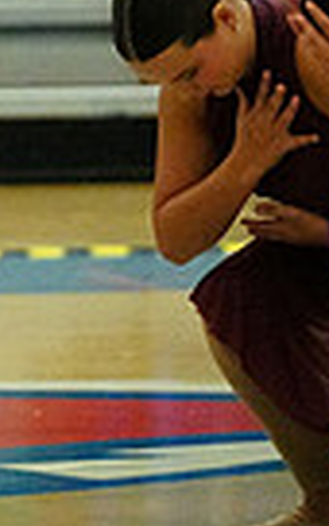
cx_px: -689
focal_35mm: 652
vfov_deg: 3.2
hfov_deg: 2.0
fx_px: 9354
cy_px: -176
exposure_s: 1/1250
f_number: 4
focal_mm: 150
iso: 25600
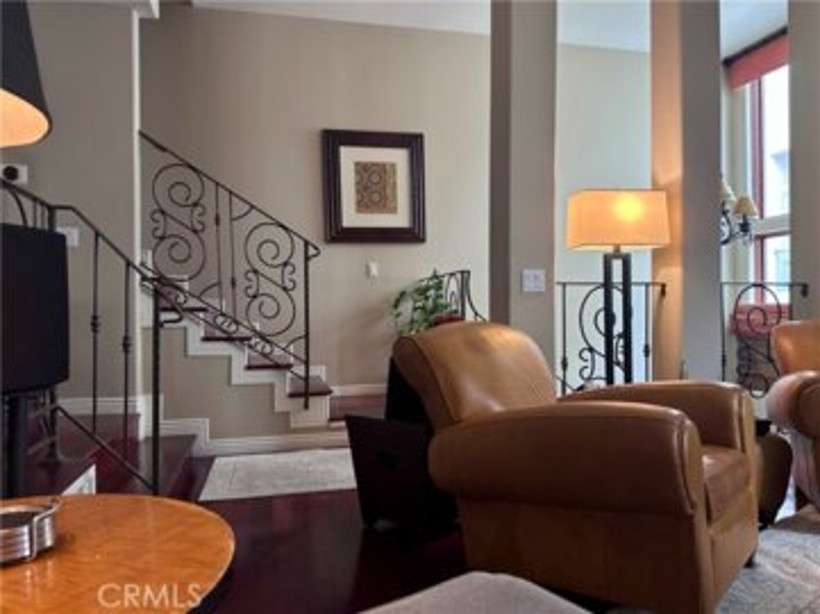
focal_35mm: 24
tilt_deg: -0.6
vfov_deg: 56.7
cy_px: 307
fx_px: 568
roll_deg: +0.3
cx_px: 410
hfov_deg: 71.6
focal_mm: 6.86
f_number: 1.78
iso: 125
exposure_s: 1/60
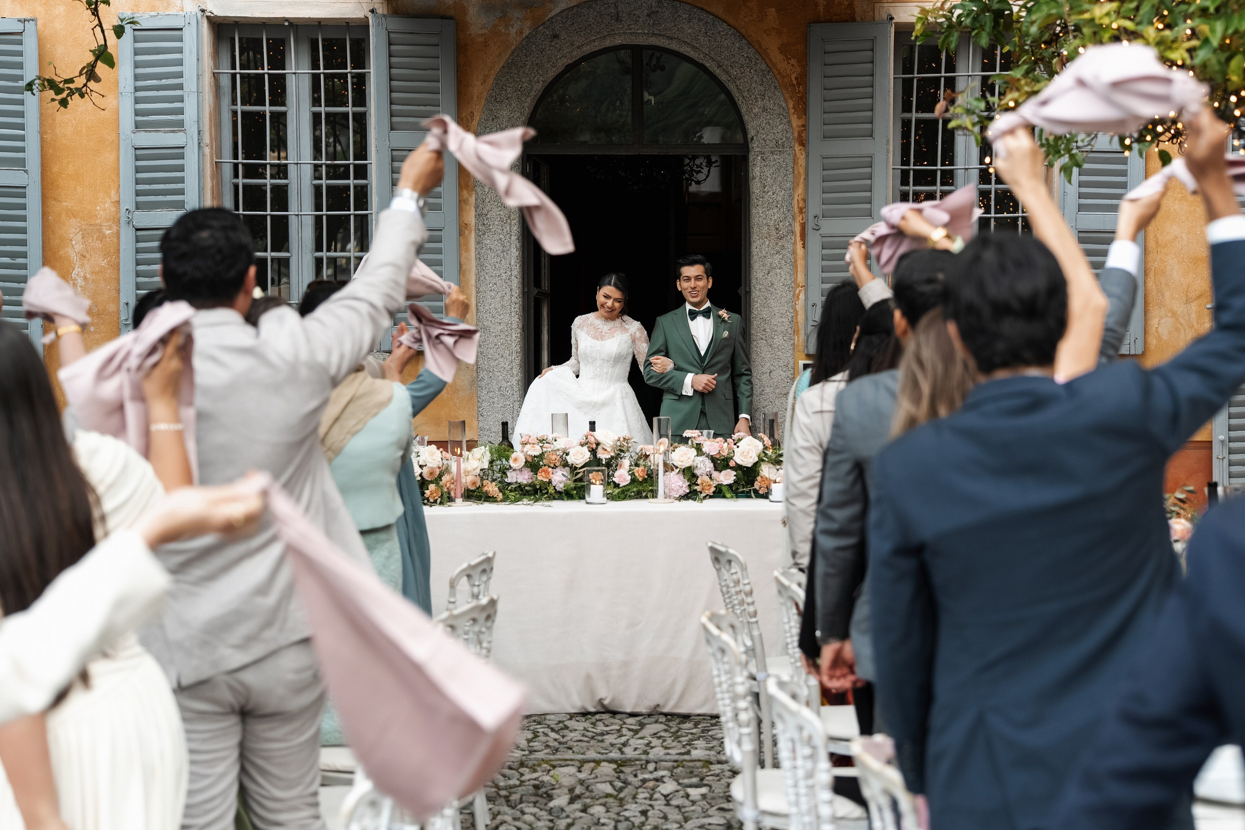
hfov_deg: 34.5
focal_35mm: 58
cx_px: 670
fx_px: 2006
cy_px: 357
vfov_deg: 23.4
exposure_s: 1/320
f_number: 2.2
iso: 320
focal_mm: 49
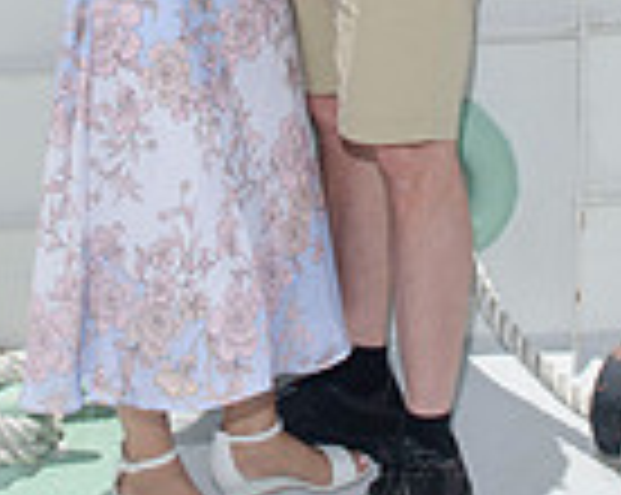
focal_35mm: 110
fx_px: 2019
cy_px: -252
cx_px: 310
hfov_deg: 17.5
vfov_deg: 13.2
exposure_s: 1/250
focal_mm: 24
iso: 125
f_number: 10
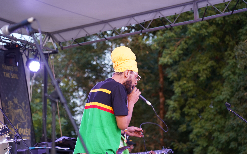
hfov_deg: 19.3
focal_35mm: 108
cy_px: 71
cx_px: 124
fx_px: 727
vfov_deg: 12.1
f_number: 4
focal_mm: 105
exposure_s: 1/160
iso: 1000
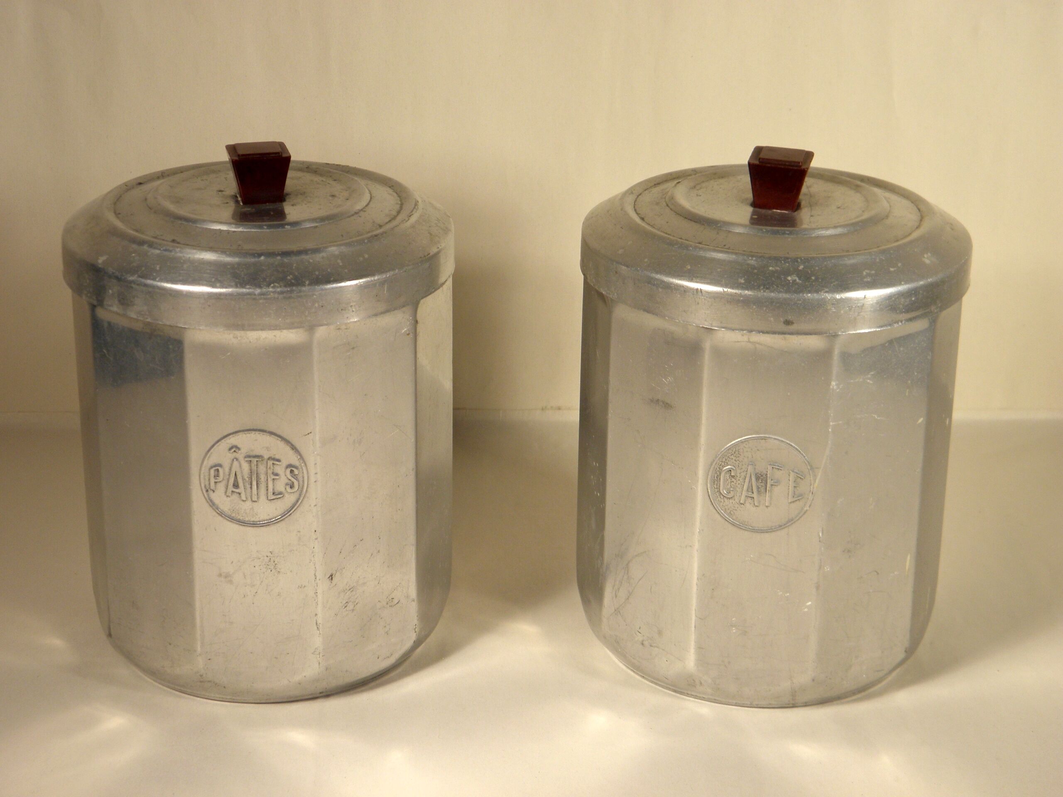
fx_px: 2088
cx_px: 532
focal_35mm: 68
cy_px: 398
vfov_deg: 21.6
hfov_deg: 28.6
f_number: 4.3
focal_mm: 12.2
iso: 100
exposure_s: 1/50
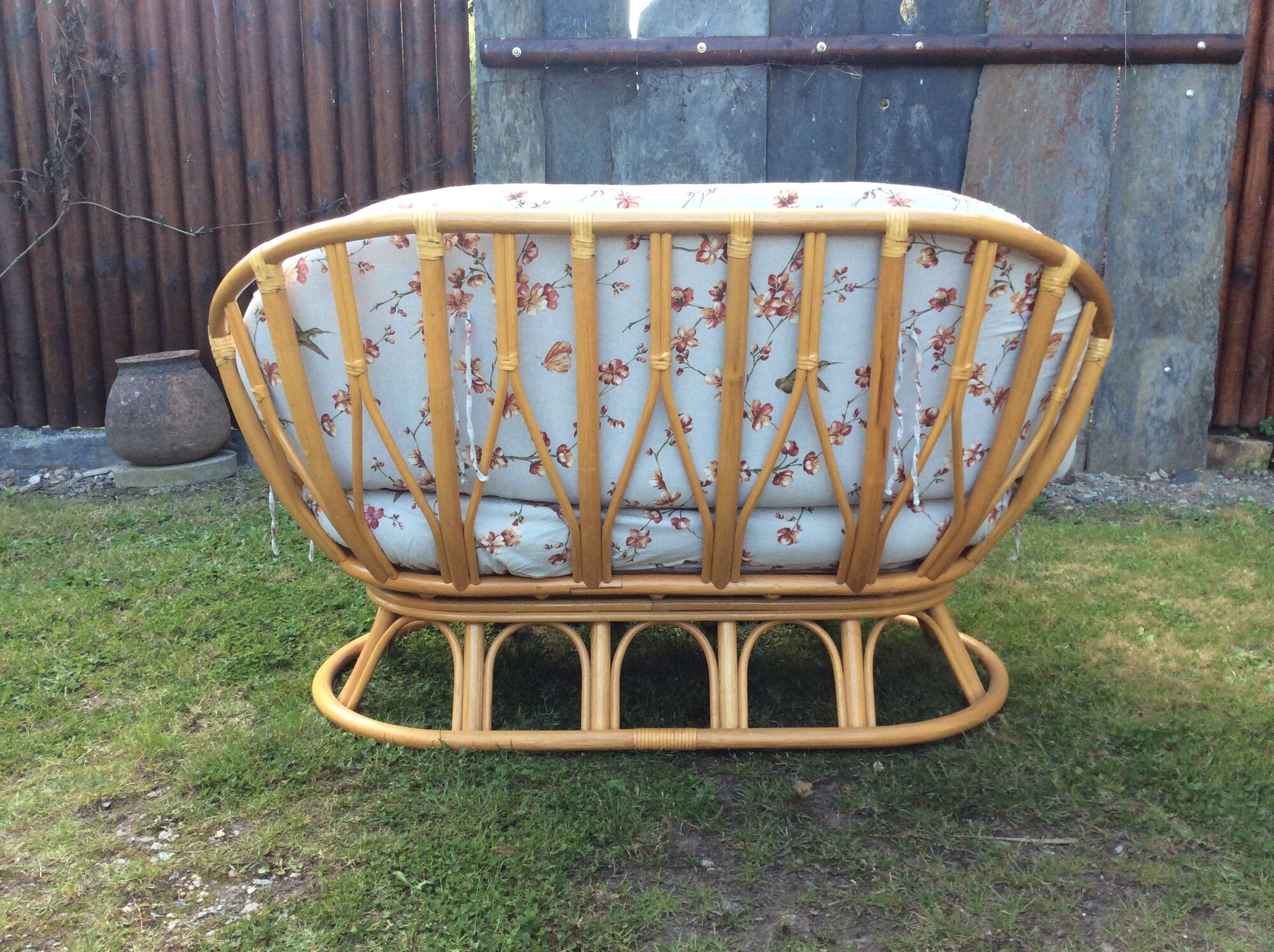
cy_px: 476
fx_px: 1176
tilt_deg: -14.1
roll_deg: -0.3
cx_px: 637
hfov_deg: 56.9
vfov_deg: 44.1
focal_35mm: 32
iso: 50
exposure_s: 1/100
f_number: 2.4
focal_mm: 3.3
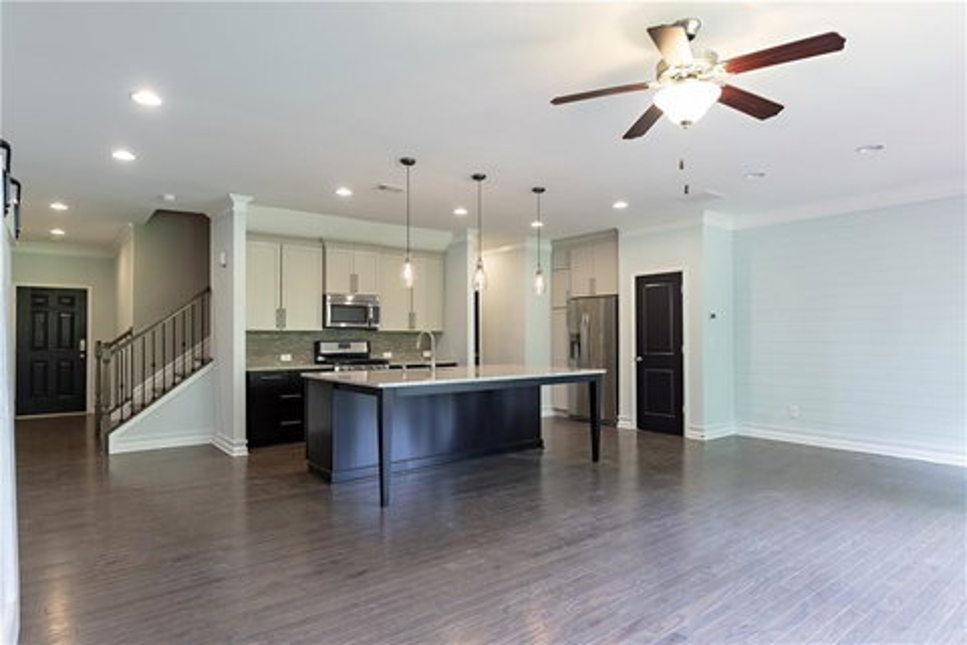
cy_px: 322
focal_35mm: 20
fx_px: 537
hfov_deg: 84.0
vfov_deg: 61.9
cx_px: 484
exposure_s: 1/40
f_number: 4.5
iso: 640
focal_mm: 20
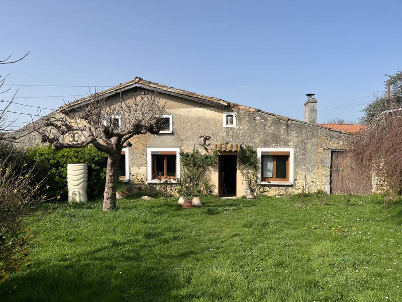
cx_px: 201
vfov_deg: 53.1
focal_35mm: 26
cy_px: 151
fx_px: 302
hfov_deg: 67.3
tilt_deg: -1.0
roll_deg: -0.3
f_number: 1.6
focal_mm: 5.1
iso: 50
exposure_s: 1/3521
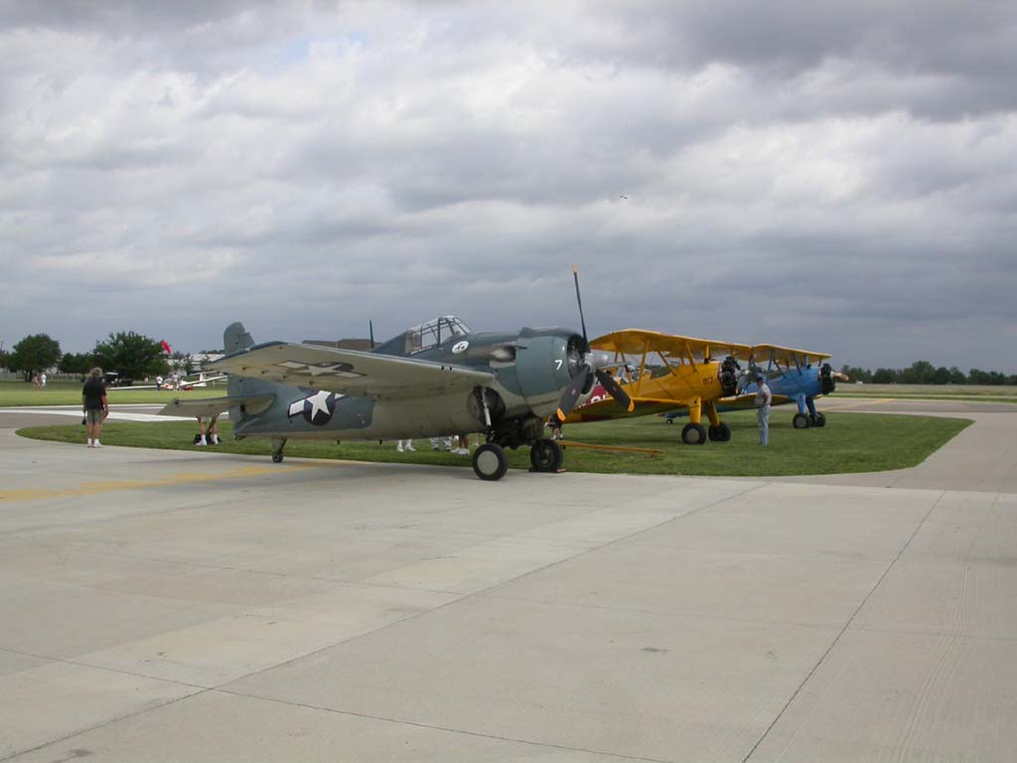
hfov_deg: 49.0
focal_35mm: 38
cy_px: 382
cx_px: 508
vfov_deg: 37.7
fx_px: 1116
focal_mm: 7.85
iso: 100
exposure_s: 1/396
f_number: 6.7
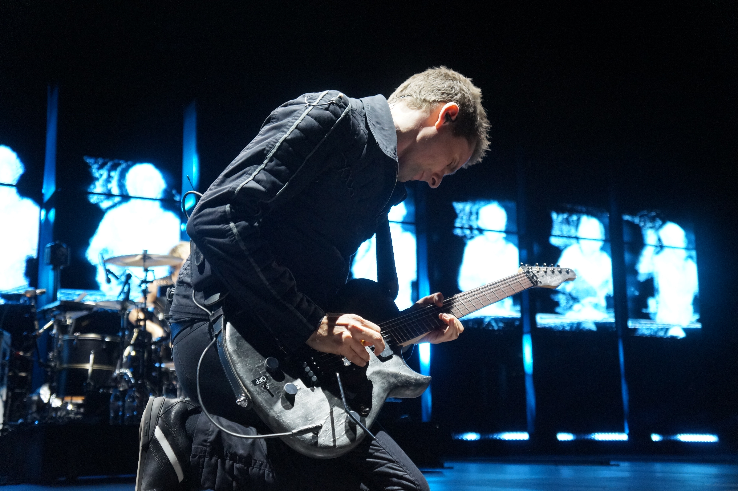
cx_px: 369
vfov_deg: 28.9
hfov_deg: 42.4
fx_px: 953
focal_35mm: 46
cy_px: 246
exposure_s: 1/160
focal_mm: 31
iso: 1250
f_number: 4
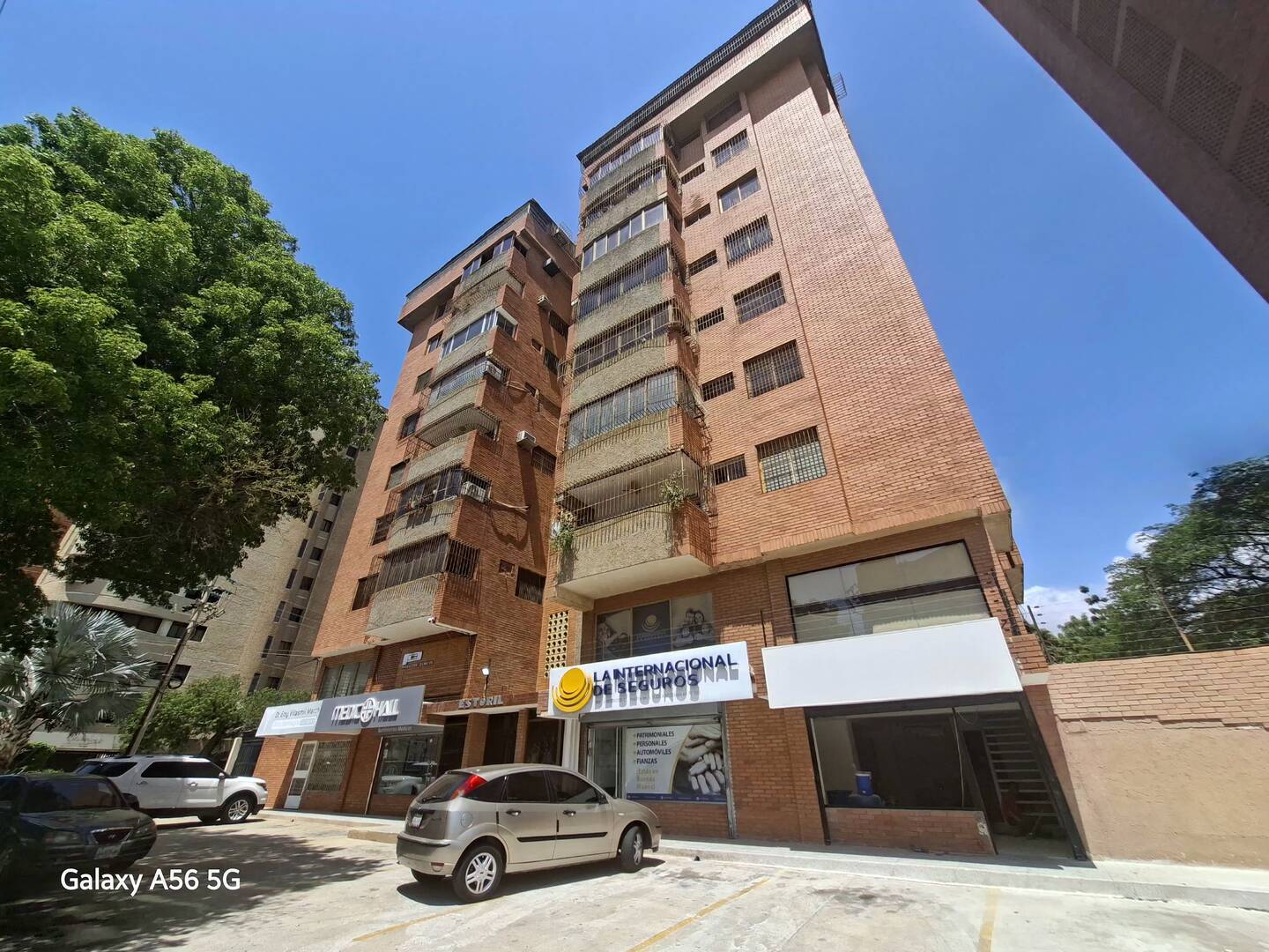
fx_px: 477
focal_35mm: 13
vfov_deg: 89.9
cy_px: 476
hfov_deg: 106.2
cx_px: 634
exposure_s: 1/1000
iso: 40
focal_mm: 1.74
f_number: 2.2
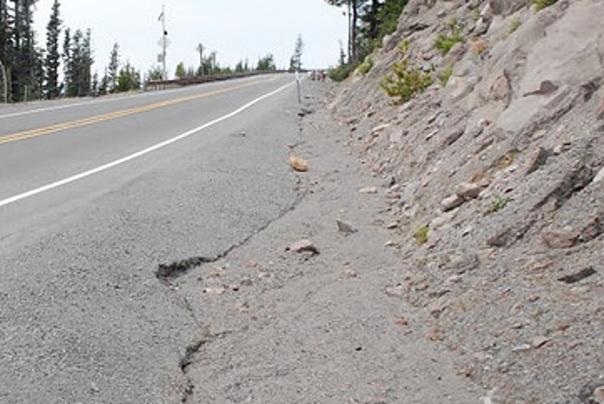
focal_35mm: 77
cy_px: 210
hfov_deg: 26.0
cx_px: 148
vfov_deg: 17.8
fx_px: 1293
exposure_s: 1/4000
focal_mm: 32
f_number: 4.2
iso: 1600
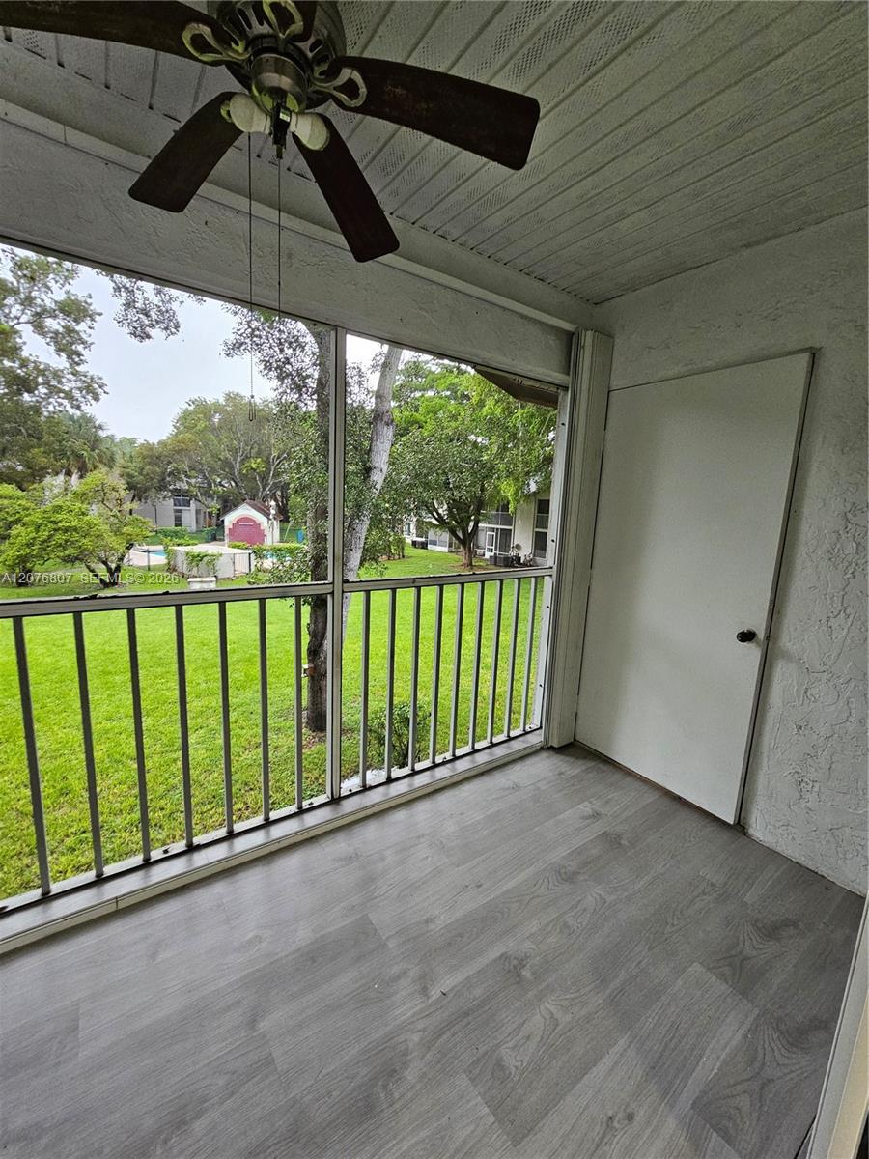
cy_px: 580
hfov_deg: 89.9
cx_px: 434
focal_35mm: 13
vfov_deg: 106.2
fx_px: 435
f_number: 2.2
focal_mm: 2.2
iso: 320
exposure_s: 1/77.4
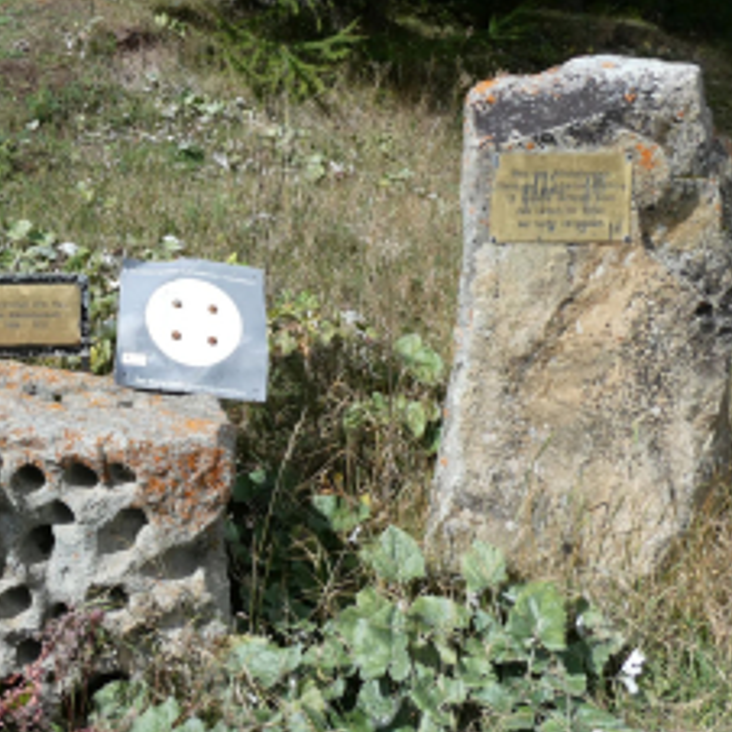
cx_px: 147
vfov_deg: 41.2
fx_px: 957
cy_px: 233
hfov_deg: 40.2
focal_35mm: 40
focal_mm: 4.3
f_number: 3.3
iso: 80
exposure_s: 1/1000
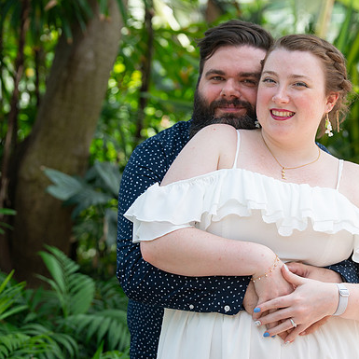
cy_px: 187
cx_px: 268
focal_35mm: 131
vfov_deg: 13.3
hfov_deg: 13.3
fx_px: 1537
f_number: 4.5
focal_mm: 98
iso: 500
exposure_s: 1/250
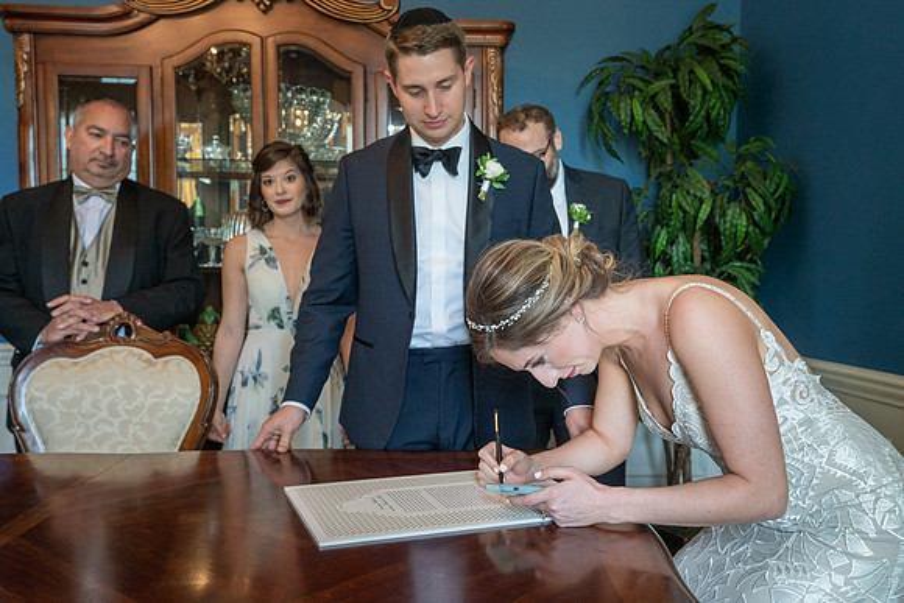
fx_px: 879
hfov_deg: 54.4
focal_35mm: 35
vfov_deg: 37.9
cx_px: 452
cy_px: 302
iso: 1250
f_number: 5.6
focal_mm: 35
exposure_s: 1/125
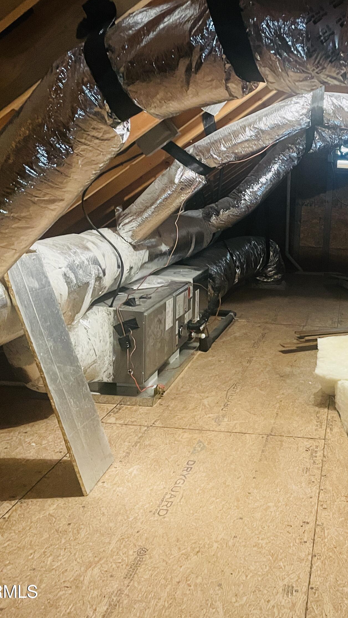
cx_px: 322
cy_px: 309
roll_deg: -3.0
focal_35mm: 38
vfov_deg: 52.8
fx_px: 623
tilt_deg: -13.2
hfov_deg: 29.7
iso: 640
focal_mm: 4.2
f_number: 1.6
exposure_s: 1/30
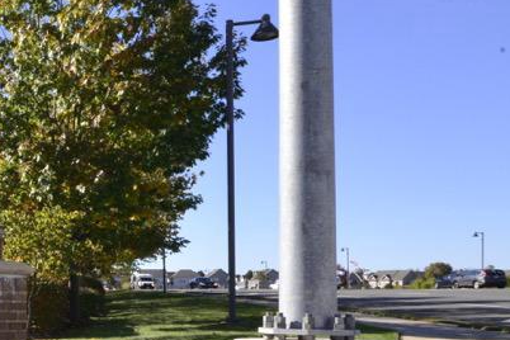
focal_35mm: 51
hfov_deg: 29.2
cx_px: -194
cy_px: 270
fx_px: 722
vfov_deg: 26.0
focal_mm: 16
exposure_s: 1/200
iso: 800
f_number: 20
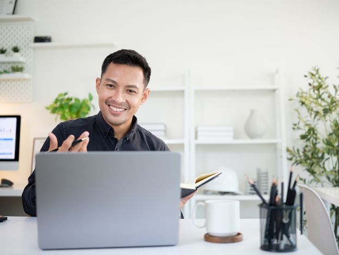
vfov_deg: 32.2
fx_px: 441
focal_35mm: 45
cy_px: 127
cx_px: 171
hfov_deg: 42.1
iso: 200
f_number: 1.2
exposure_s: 1/320
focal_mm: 27
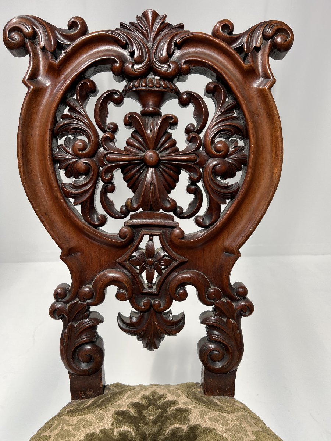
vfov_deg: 67.3
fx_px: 331
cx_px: 166
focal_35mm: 26
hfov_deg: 53.1
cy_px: 220
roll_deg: +0.2
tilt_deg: -20.8
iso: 64
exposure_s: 1/121
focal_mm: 5.7
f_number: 1.5
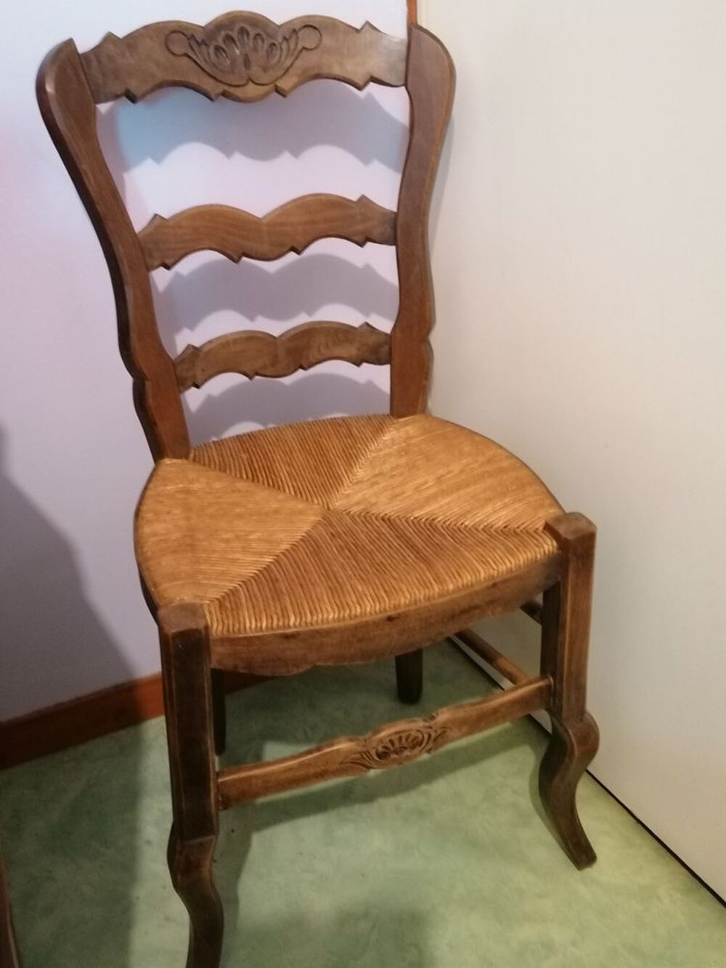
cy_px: 484
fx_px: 923
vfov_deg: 55.3
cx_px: 363
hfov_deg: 43.0
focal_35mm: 33
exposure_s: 1/16.7
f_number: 1.8
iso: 1250
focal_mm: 4.75
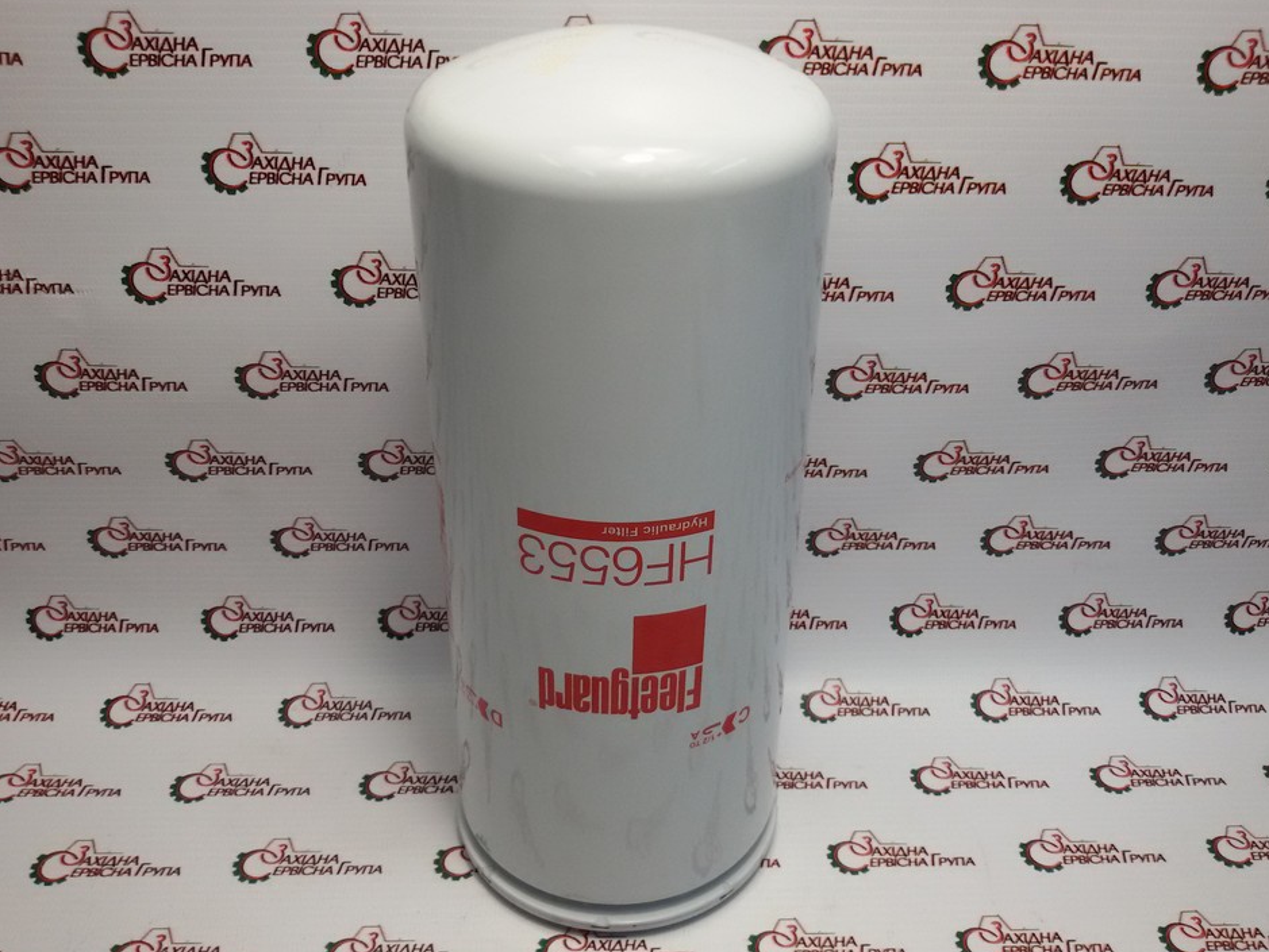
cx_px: 653
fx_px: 1210
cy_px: 497
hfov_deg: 55.3
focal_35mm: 33
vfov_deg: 43.0
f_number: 2.4
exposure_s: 1/100
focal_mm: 2.93
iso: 80
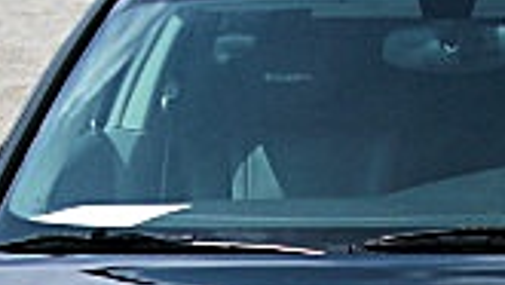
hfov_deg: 14.0
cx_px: 438
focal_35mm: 152
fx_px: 2036
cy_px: 579
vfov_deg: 7.6
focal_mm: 6.3
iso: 50
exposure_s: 1/500
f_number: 2.8
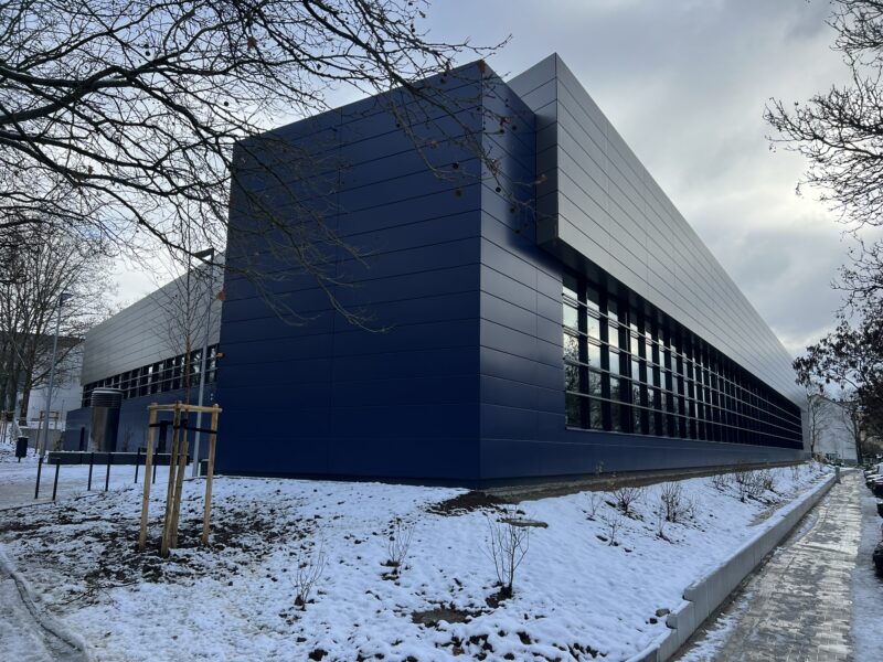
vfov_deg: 53.1
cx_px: 442
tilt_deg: +9.4
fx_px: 663
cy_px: 331
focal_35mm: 26
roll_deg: +0.0
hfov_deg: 67.3
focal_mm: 5.7
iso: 50
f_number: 1.5
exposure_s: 1/1575
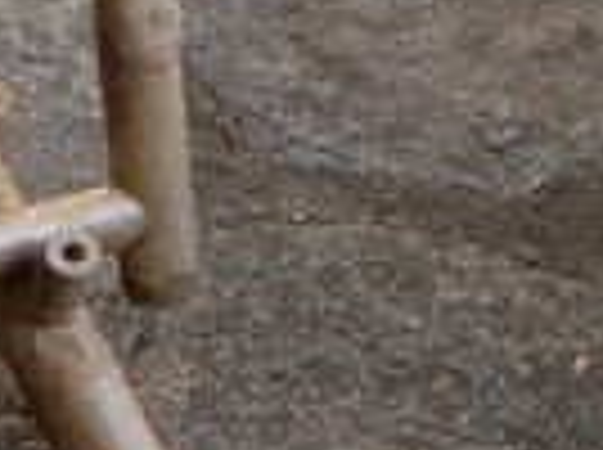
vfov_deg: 6.6
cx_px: -774
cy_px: 184
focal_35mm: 224
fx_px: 3895
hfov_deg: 8.2
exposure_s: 1/80
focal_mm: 5.2
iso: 100
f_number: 3.3
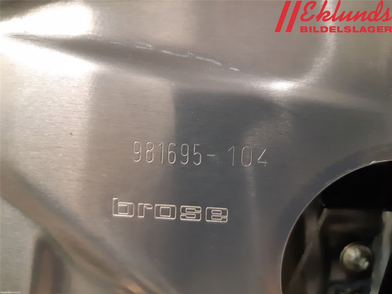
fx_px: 294
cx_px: 196
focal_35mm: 26
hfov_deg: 67.3
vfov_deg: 53.1
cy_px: 147
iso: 320
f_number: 1.7
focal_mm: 3.93
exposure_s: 1/50
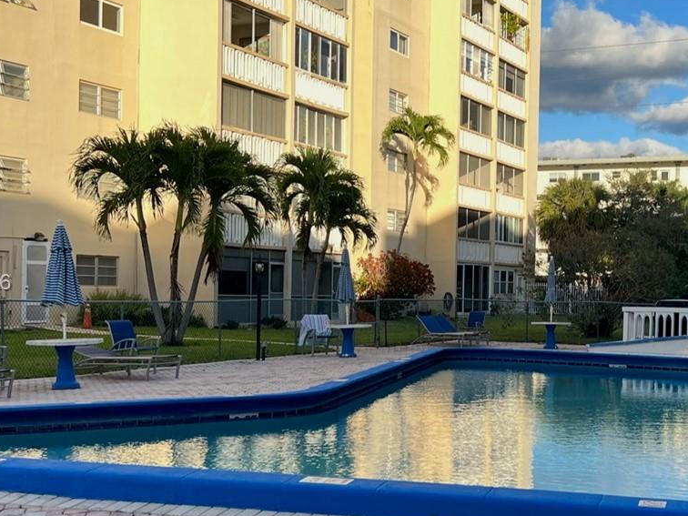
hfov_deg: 34.6
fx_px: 1093
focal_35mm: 55
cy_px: 284
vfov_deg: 26.5
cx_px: 456
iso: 50
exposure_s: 1/866
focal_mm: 5.7
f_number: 1.5
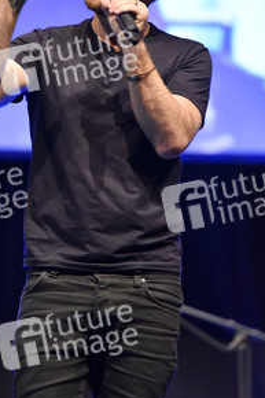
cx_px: 107
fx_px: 3051
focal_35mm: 276
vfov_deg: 7.5
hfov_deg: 5.0
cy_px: 132
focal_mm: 200
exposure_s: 1/125
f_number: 4
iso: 3200
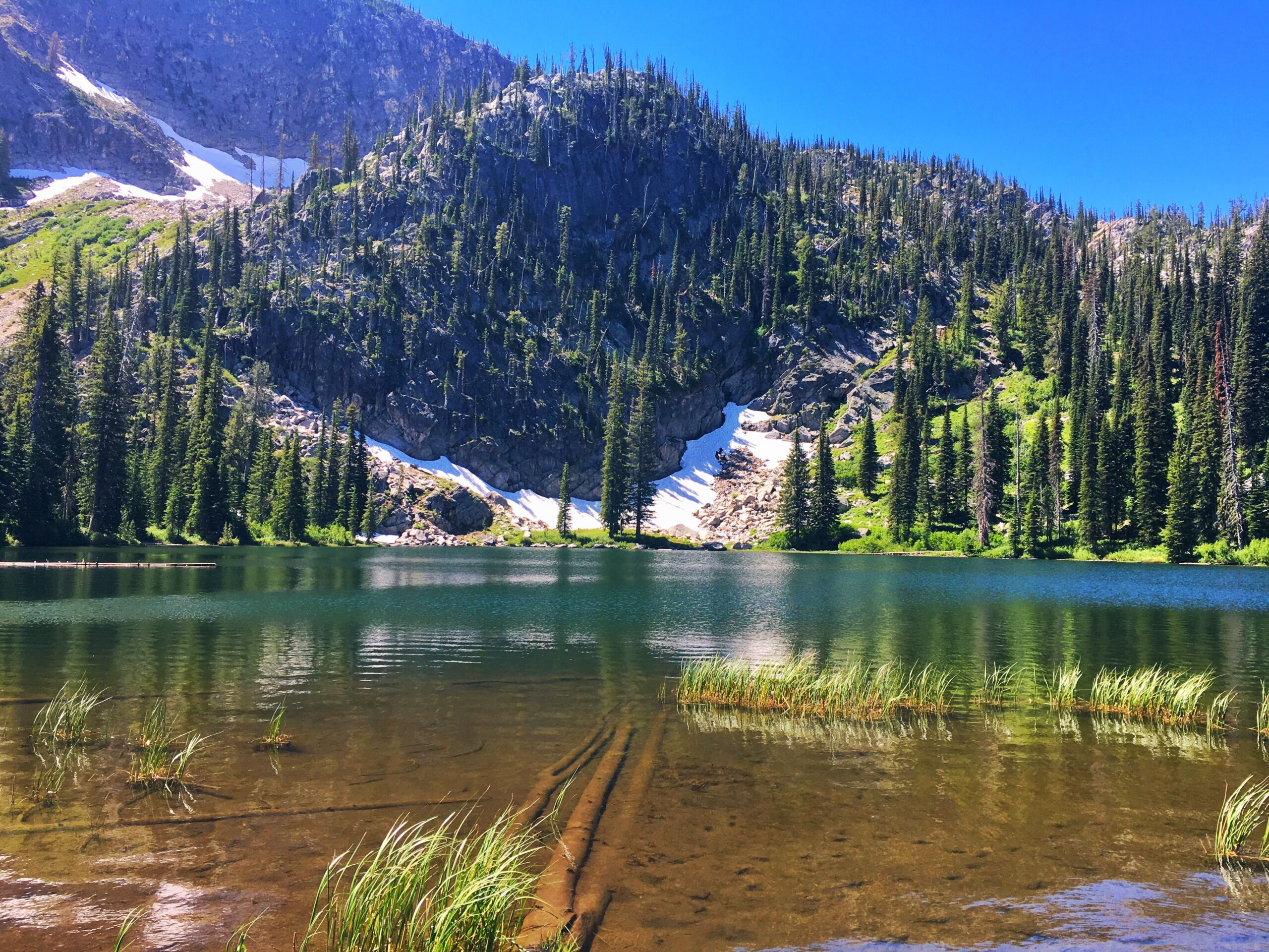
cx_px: 634
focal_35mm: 29
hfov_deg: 61.7
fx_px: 1063
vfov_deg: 48.2
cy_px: 476
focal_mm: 4.15
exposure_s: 1/615
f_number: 2.2
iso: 25
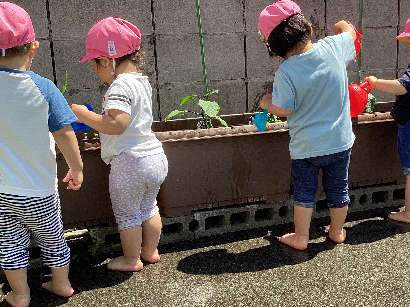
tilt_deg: -13.0
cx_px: 249
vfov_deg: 29.7
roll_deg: +1.9
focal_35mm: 49
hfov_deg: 38.7
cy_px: 157
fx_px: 580
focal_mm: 3.3
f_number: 2.4
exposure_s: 1/323
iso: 25
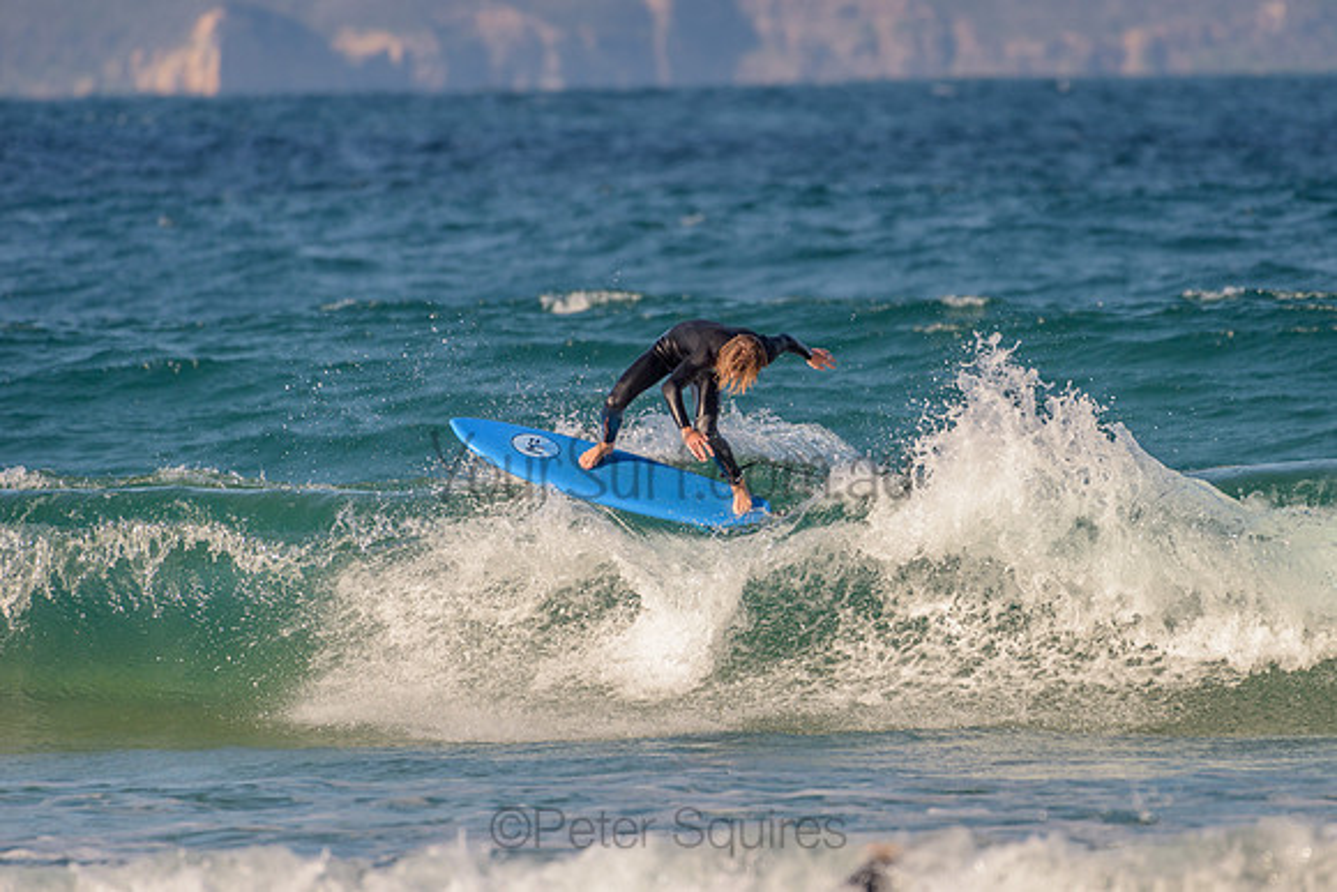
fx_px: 22784
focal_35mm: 613
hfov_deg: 3.4
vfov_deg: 2.2
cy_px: 402
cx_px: 820
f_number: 5.6
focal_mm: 500
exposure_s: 1/2000
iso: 140
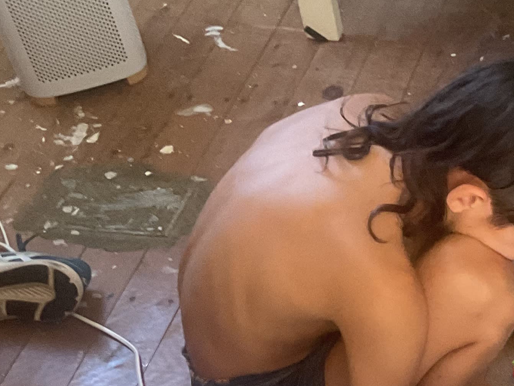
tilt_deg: -50.4
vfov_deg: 16.3
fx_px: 1292
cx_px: 618
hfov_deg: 21.0
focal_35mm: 87
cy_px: 460
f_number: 1.8
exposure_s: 1/60
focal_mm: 3
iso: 160
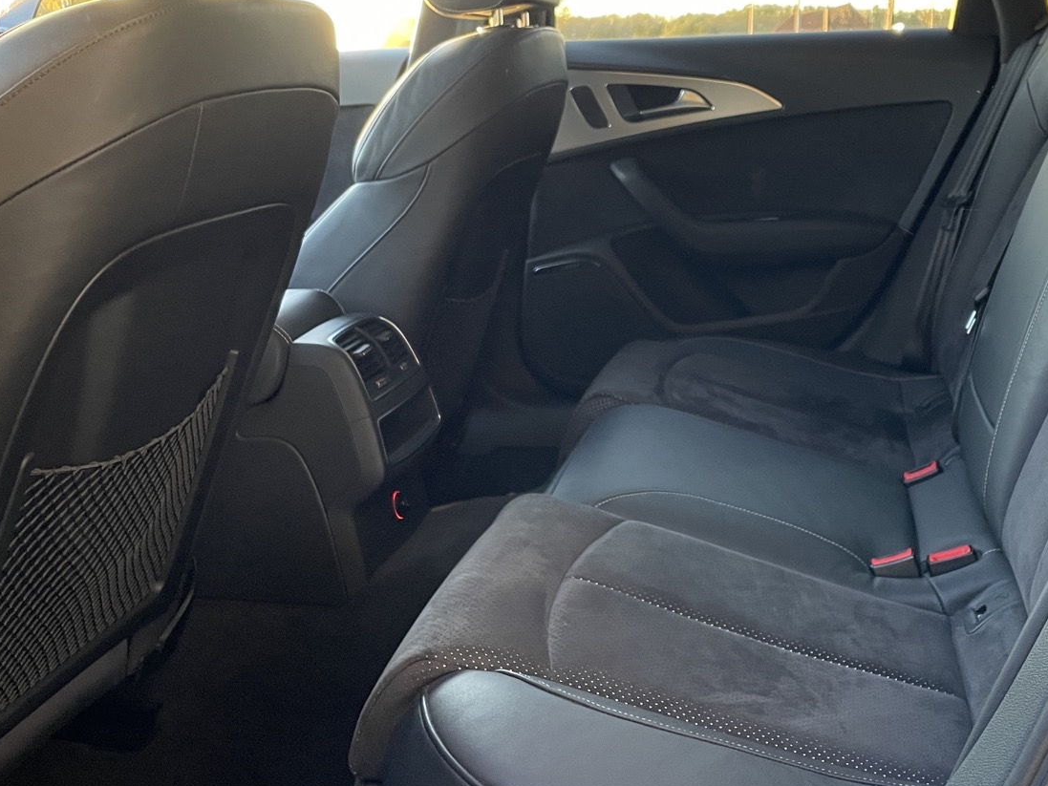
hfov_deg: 43.1
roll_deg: -0.8
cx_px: 724
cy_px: 249
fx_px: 1302
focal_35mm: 43
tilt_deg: -6.4
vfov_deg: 33.2
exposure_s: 1/81
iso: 125
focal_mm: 4.2
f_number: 1.6
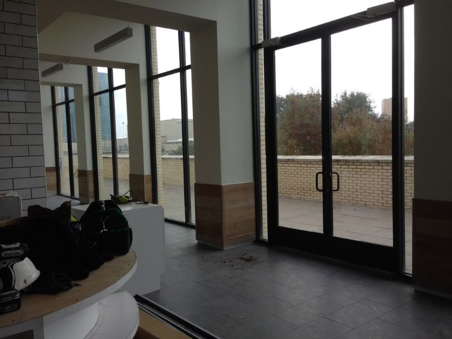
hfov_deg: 55.4
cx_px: 226
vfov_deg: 42.9
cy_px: 170
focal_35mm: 33
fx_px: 431
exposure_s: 1/1004
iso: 64
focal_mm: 4.12
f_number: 2.4
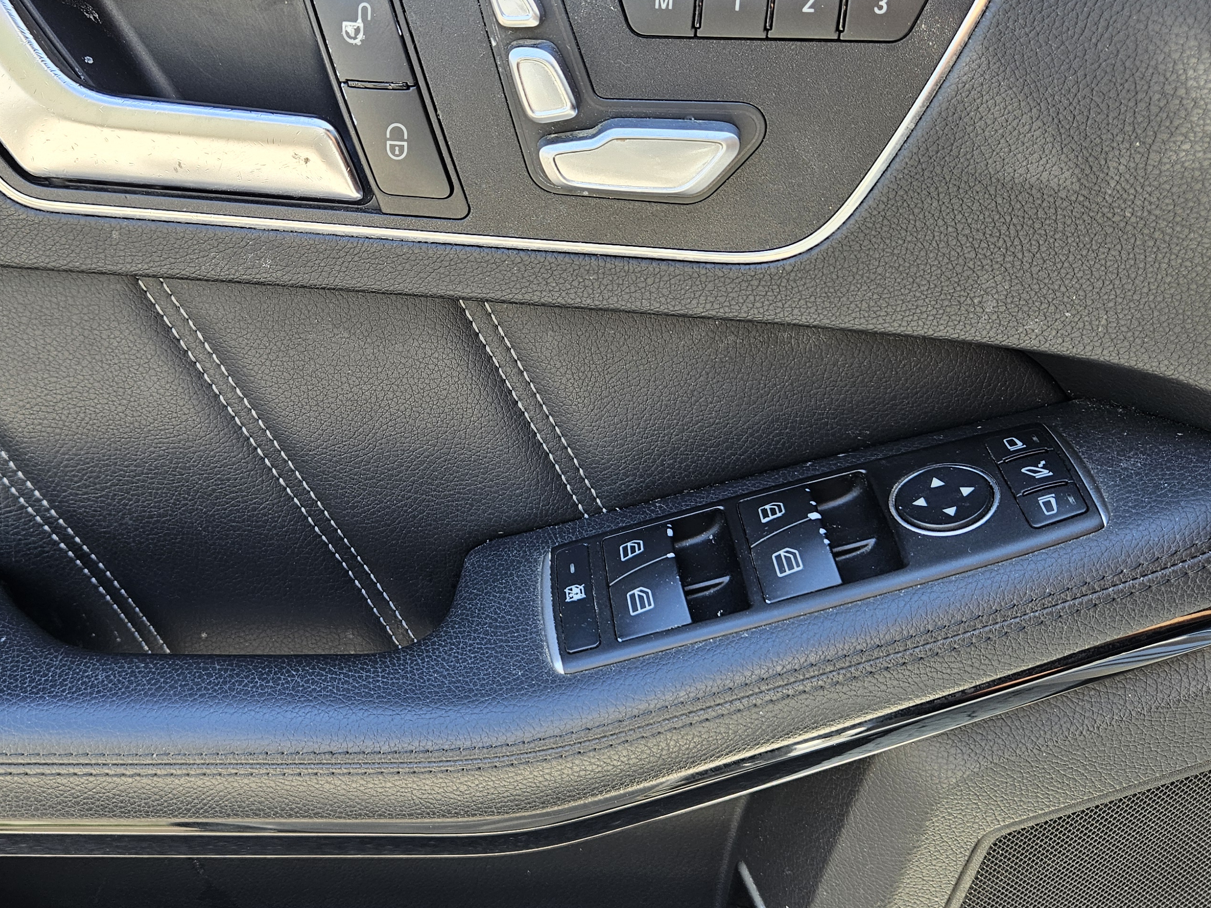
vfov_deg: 39.6
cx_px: 480
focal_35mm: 36
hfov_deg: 51.0
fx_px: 1259
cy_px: 410
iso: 100
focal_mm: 5.4
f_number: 1.8
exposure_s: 1/359
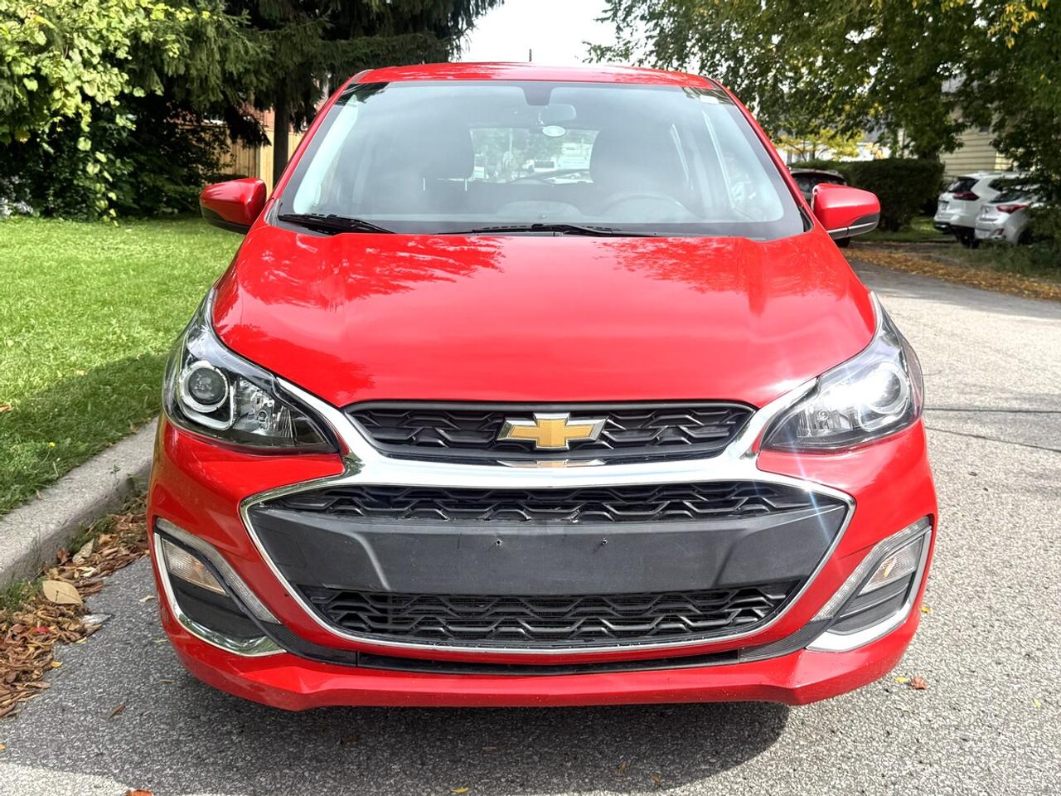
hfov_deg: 71.6
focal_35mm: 24
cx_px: 530
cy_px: 398
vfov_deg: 56.8
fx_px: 736
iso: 80
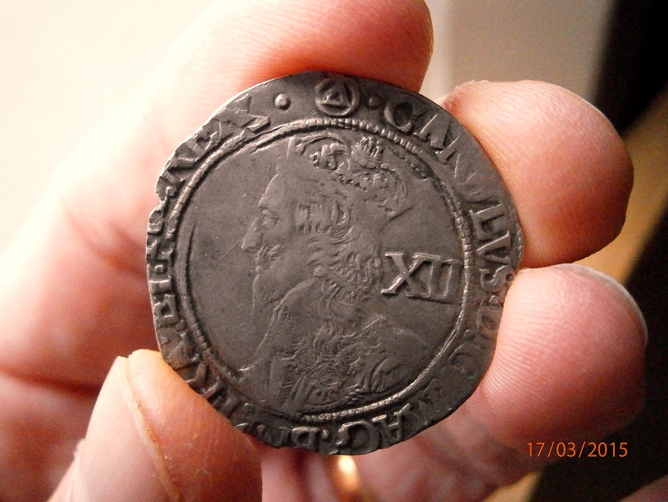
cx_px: 334
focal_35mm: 47
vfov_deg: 30.9
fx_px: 907
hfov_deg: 40.4
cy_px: 251
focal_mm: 8.3
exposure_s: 1/250
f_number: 3.4
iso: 1600
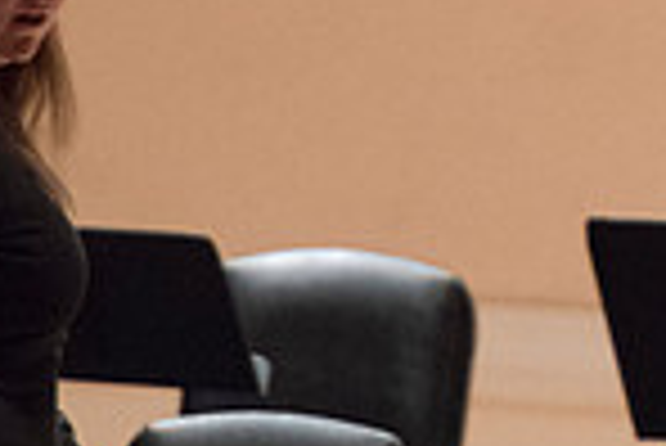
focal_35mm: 1571
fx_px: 29091
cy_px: -128
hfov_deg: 1.3
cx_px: 806
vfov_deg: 0.9
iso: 12800
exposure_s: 1/250
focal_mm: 400
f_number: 5.6
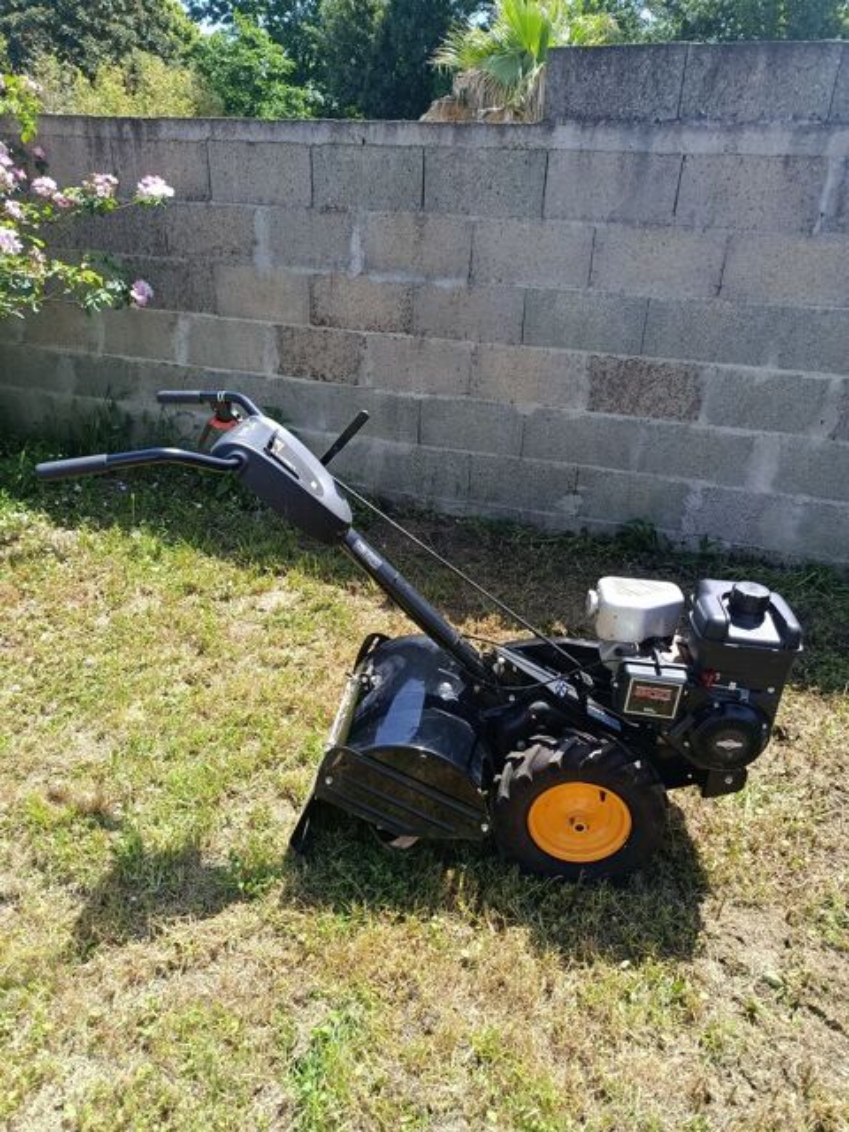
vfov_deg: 71.6
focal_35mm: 24
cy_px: 566
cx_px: 424
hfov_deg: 56.8
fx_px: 785
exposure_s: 1/145
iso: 50
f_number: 1.7
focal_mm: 5.24
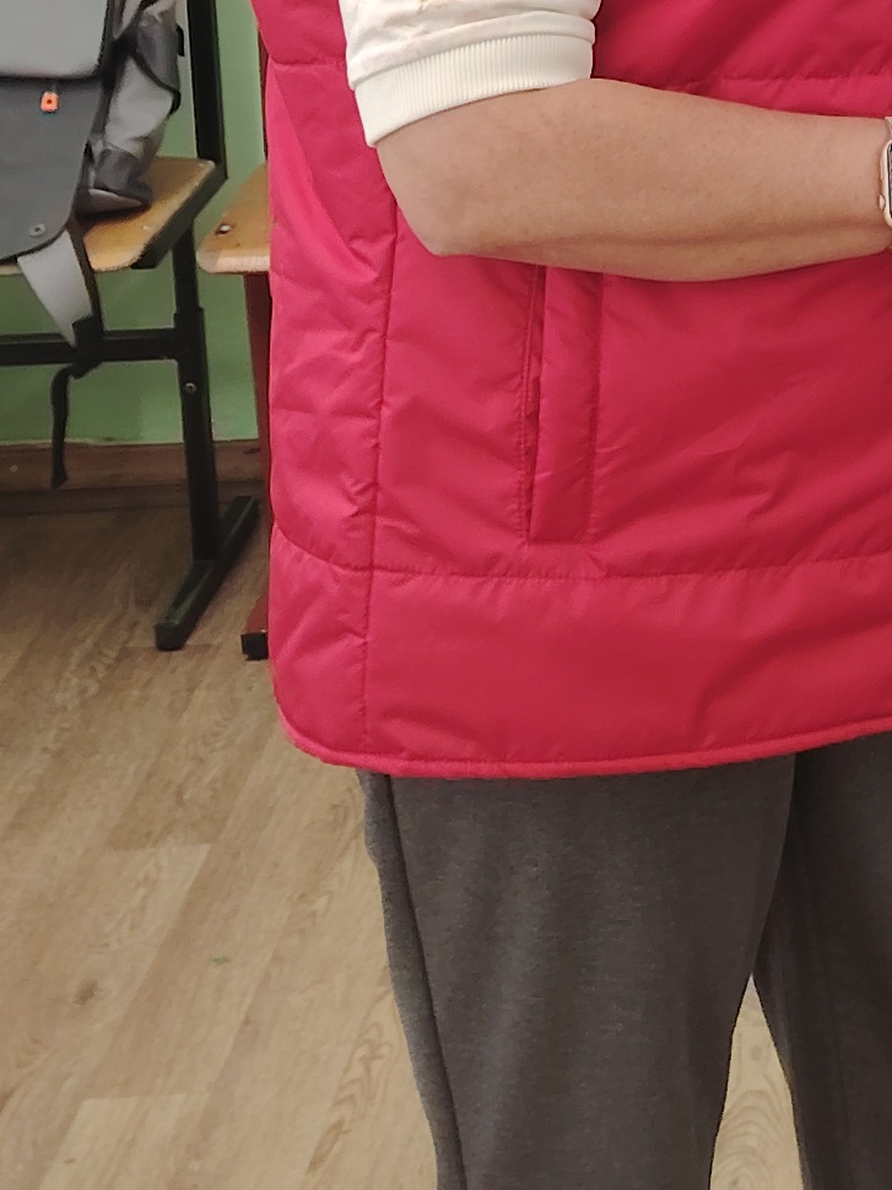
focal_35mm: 99
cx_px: 1427
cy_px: -118
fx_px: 3403
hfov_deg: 13.8
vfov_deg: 19.0
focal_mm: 5.25
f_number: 1.75
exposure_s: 1/50
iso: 309
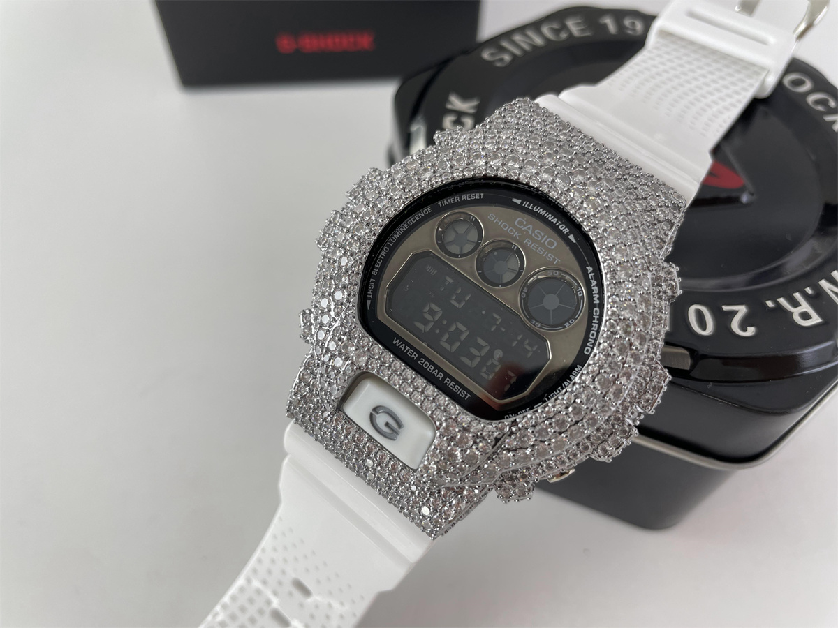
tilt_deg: -55.2
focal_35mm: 26
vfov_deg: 53.1
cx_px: 419
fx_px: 629
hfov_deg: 67.3
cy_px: 314
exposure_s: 1/130
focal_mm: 4.2
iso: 32
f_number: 1.6
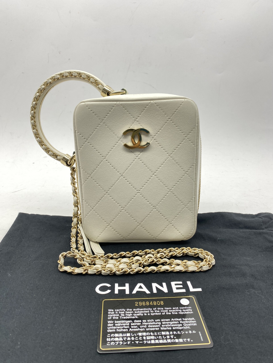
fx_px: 273
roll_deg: -1.2
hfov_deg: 53.1
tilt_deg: -17.5
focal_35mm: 26
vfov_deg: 67.3
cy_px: 182
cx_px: 136
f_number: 1.8
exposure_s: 1/100
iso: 40
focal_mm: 4.25
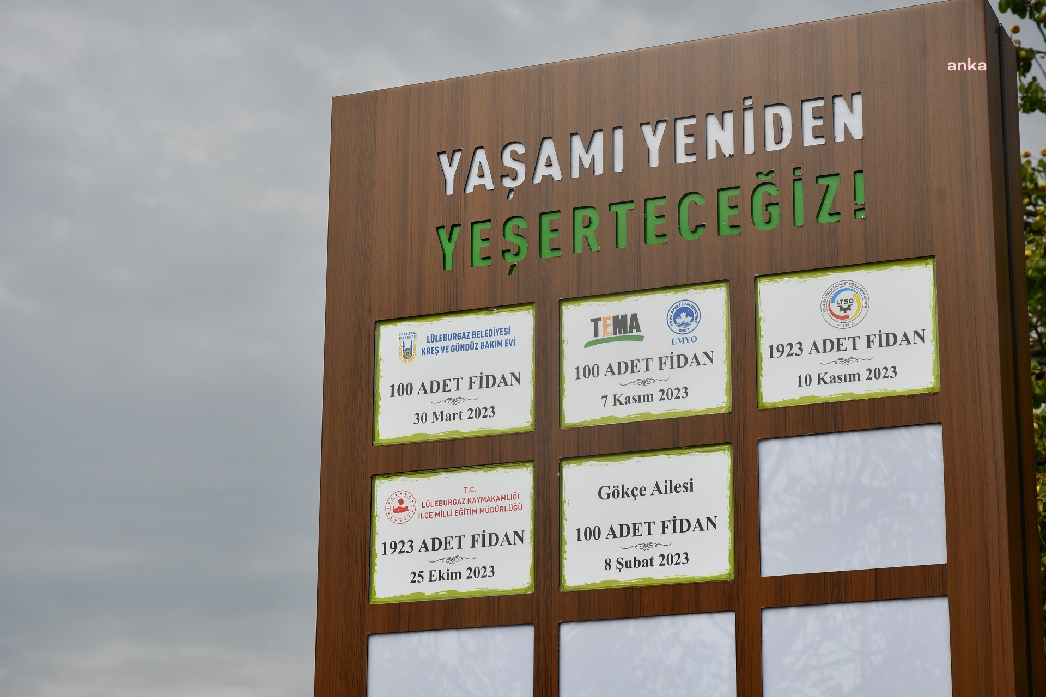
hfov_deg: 24.2
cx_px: 523
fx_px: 2440
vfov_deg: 16.3
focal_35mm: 84
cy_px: 348
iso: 125
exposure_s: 1/500
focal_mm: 56
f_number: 8
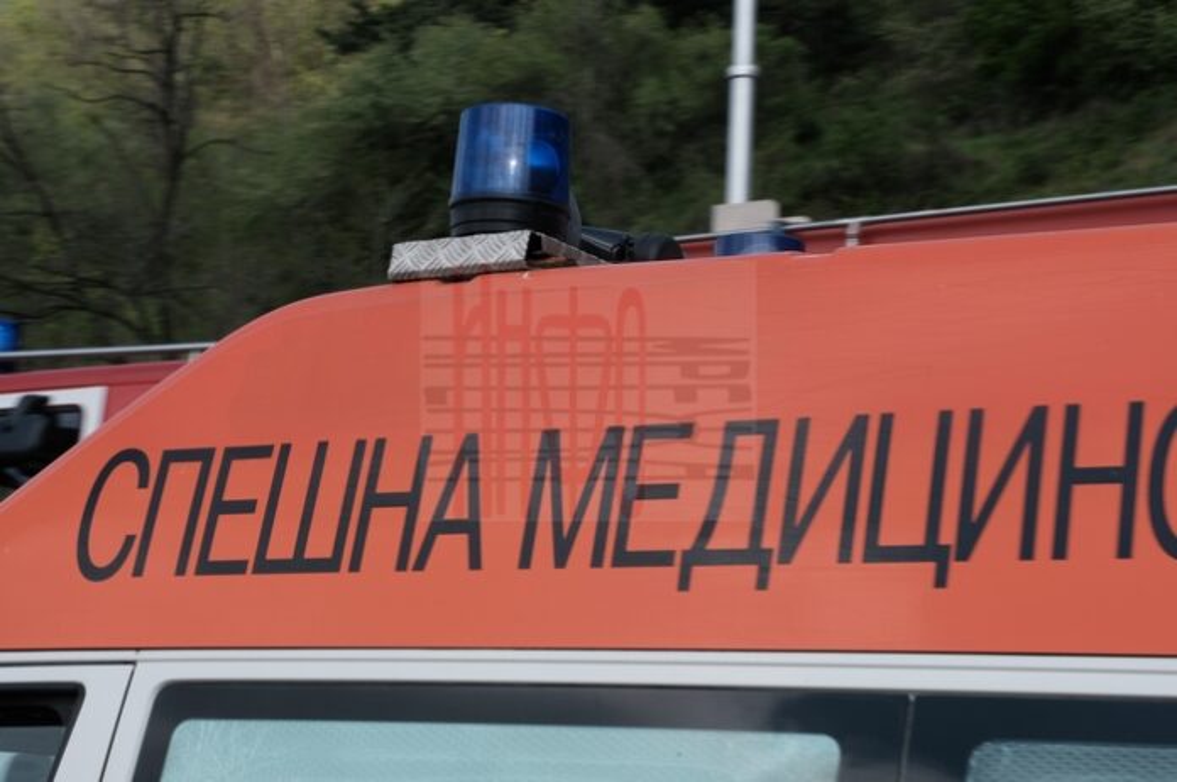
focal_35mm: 75
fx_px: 2449
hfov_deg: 27.0
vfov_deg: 18.1
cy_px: 391
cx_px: 588
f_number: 16
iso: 200
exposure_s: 1/80
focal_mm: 50
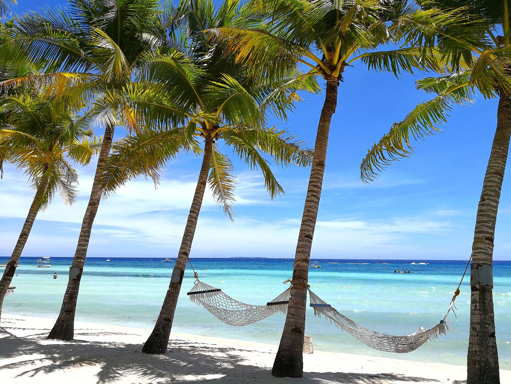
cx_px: 256
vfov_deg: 51.4
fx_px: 399
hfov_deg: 65.3
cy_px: 192
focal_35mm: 27
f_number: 1.6
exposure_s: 1/4255
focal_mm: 3.95
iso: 50
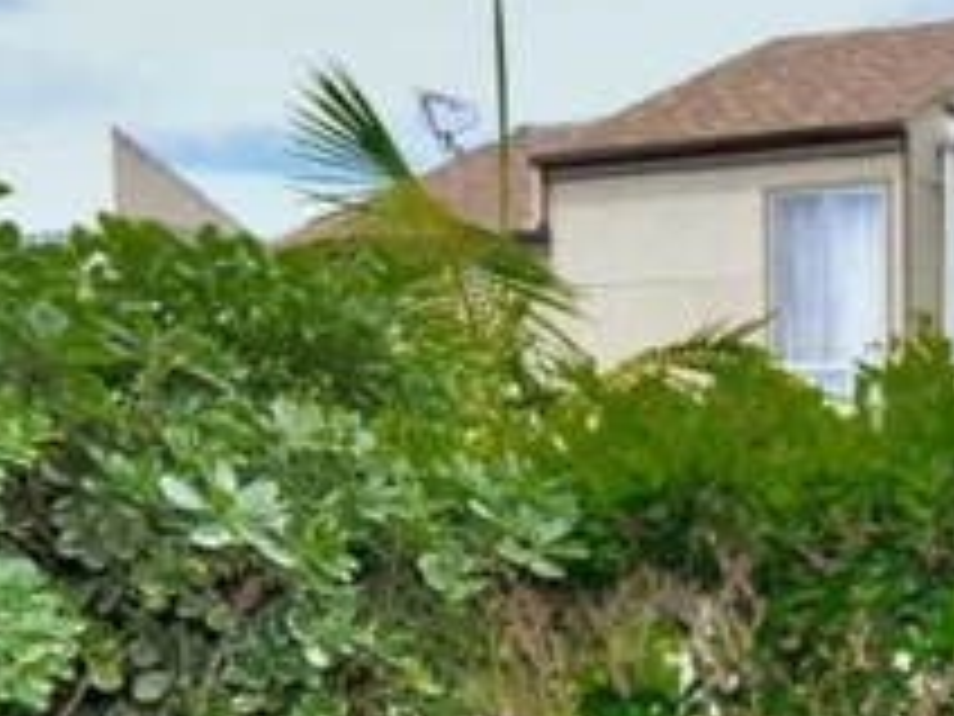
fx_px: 1734
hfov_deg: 27.6
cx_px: 1100
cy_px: 698
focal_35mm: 63
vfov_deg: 22.5
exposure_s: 1/160
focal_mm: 11
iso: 200
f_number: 6.3
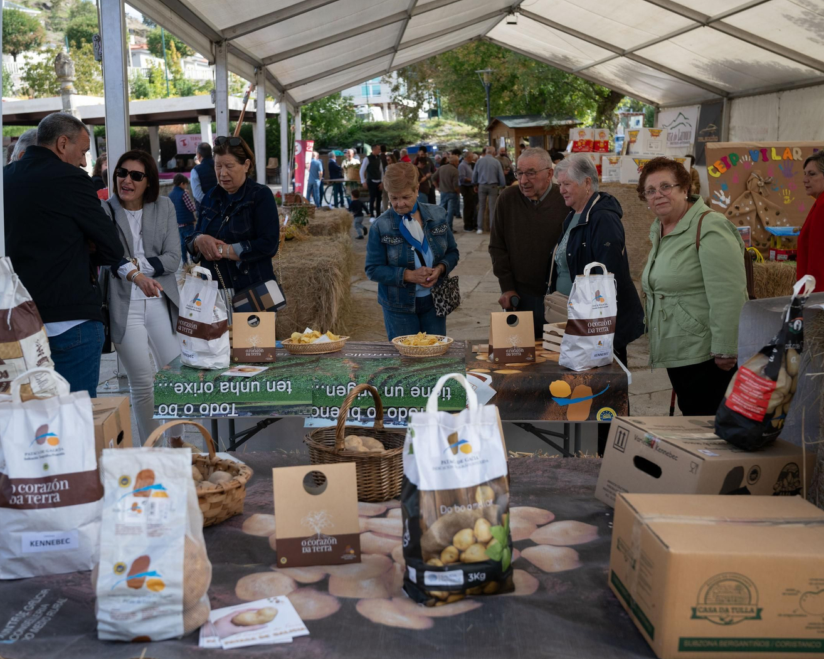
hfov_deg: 45.8
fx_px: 975
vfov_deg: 37.3
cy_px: 332
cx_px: 407
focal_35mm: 40
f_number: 3.5
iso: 250
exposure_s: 1/800
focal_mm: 35
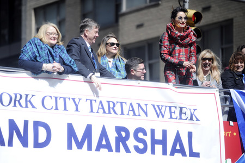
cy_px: 82
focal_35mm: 165
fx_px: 1123
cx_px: 122
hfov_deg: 12.5
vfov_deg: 8.3
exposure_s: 1/3200
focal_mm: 165
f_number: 6.3
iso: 400
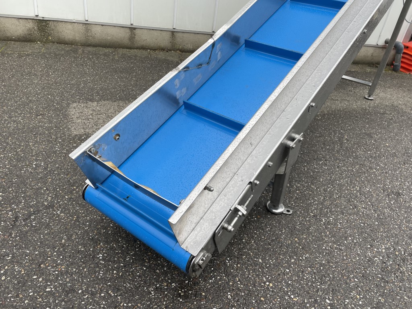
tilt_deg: -32.0
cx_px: 206
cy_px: 154
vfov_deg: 53.1
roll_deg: -9.4
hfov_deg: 67.3
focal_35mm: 26
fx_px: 309
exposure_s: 1/438
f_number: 1.6
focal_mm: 4.2
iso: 32
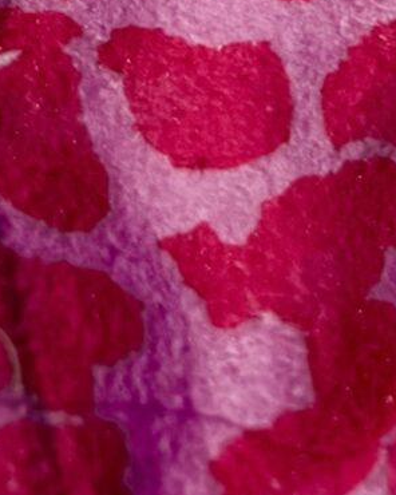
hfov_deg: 9.1
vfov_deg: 9.0
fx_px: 2373
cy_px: -1112
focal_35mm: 162
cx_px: 698
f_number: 1.78
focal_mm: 6.76
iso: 64
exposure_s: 1/12346
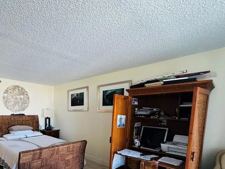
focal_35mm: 21
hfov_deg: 74.3
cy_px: 125
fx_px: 136
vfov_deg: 60.3
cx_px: 61
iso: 160
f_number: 2.2
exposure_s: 1/60
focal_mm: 2.22
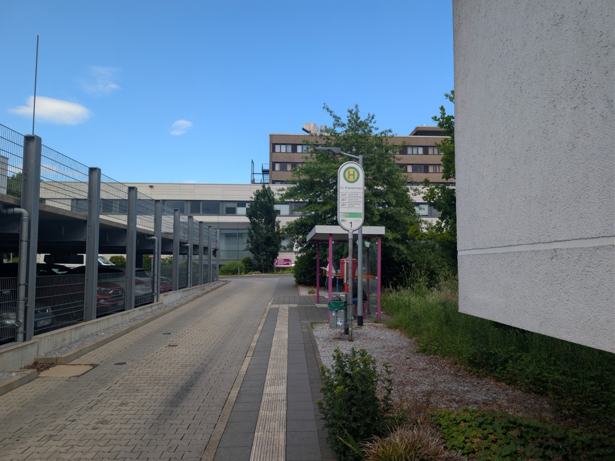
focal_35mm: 24
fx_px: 426
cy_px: 230
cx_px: 308
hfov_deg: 71.6
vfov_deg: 56.8
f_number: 1.68
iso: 22
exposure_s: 1/681
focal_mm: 6.9
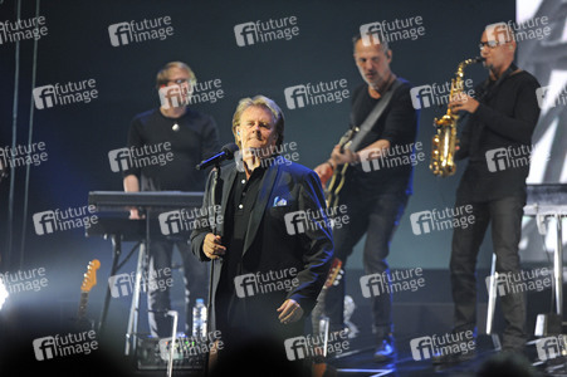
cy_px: 188
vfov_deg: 3.6
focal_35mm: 380
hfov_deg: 5.4
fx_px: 5980
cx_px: 284
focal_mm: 380
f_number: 4
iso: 2500
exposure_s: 1/320
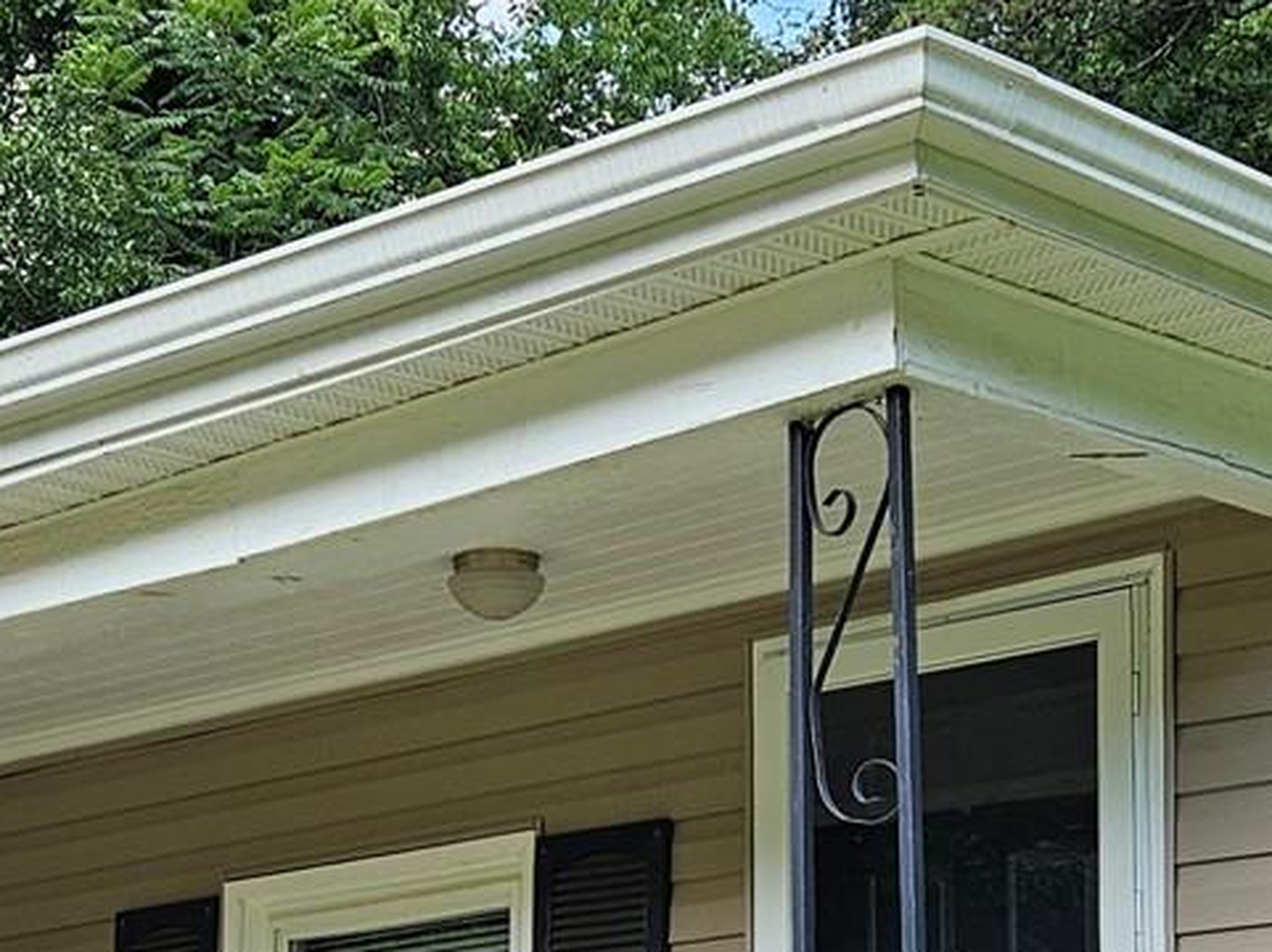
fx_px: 3598
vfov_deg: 14.8
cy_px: 992
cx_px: 822
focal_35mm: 98
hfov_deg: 20.0
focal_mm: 5.4
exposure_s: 1/270
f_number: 1.8
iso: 25
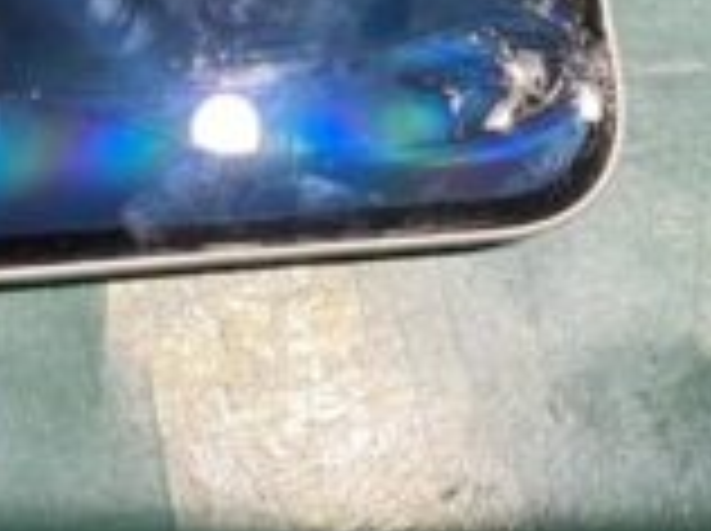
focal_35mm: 99
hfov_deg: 19.5
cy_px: -400
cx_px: 63
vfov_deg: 13.5
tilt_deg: -70.3
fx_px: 2030
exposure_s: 1/50
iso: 80
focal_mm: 4.25
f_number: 1.8
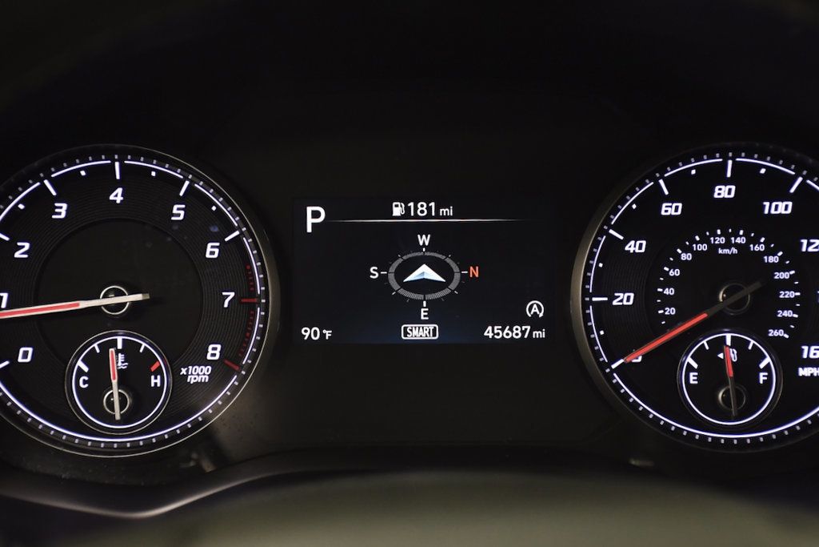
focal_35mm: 75
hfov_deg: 27.0
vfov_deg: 18.2
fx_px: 1706
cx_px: 410
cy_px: 274
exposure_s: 1/100
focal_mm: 50
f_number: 4.8
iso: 1250
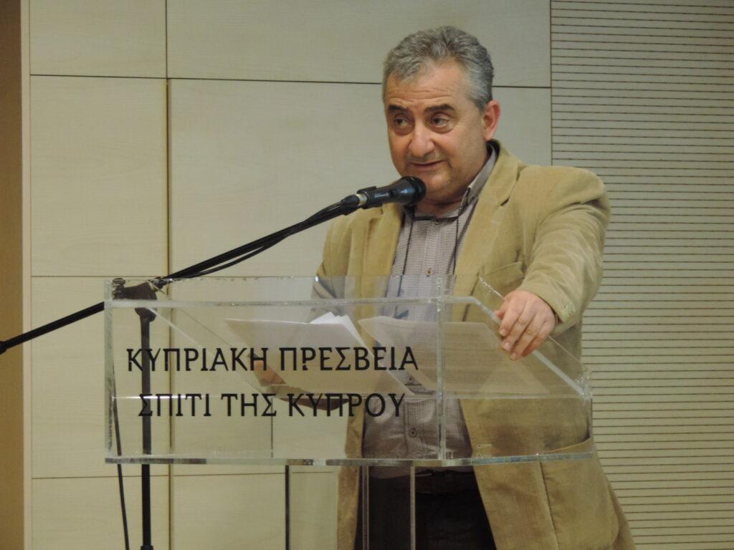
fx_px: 4241
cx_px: 367
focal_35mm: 200
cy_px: 275
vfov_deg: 7.4
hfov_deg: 9.9
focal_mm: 35.6
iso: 800
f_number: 4.6
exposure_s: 1/25
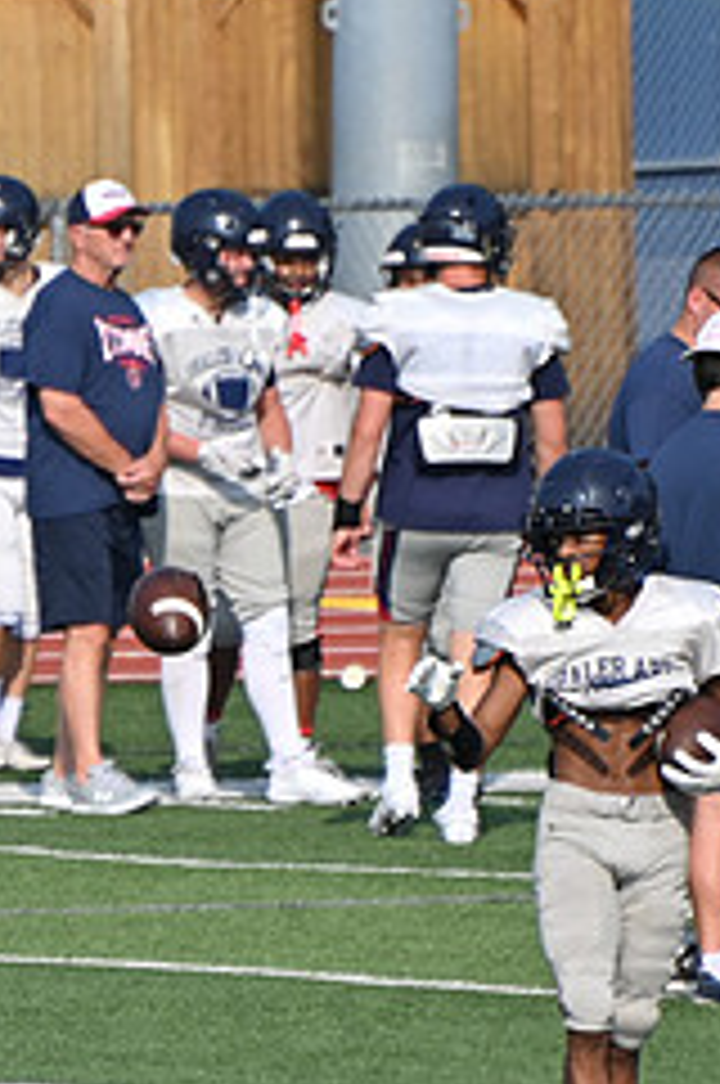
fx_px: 32641
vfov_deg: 1.9
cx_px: -153
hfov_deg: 1.3
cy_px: 735
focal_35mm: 1085
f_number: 5.6
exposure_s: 1/800
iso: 100
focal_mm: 300
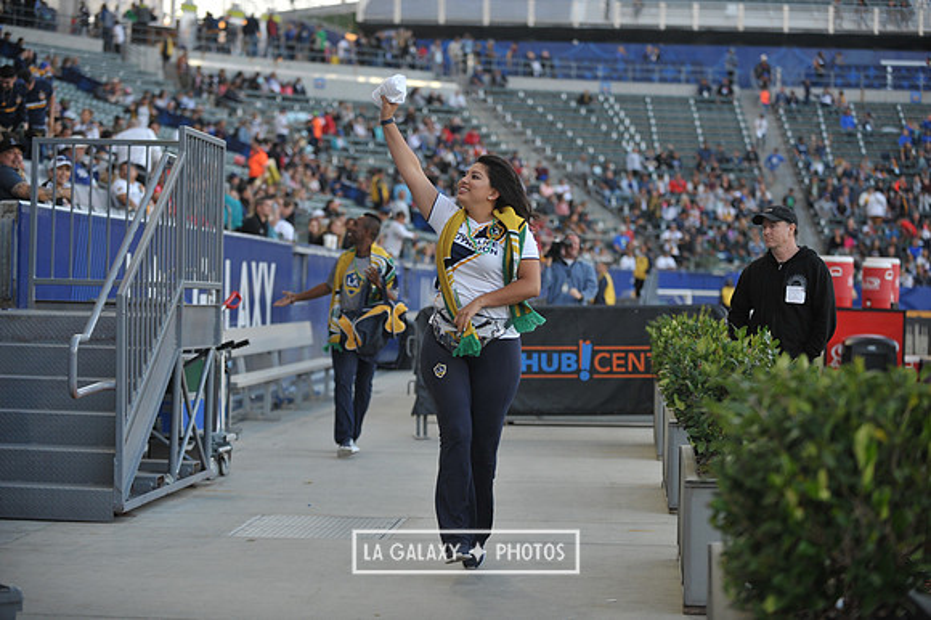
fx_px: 2326
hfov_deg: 22.6
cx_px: 466
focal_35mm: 90
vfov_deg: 15.2
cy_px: 310
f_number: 2.8
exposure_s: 1/640
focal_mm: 90
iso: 800
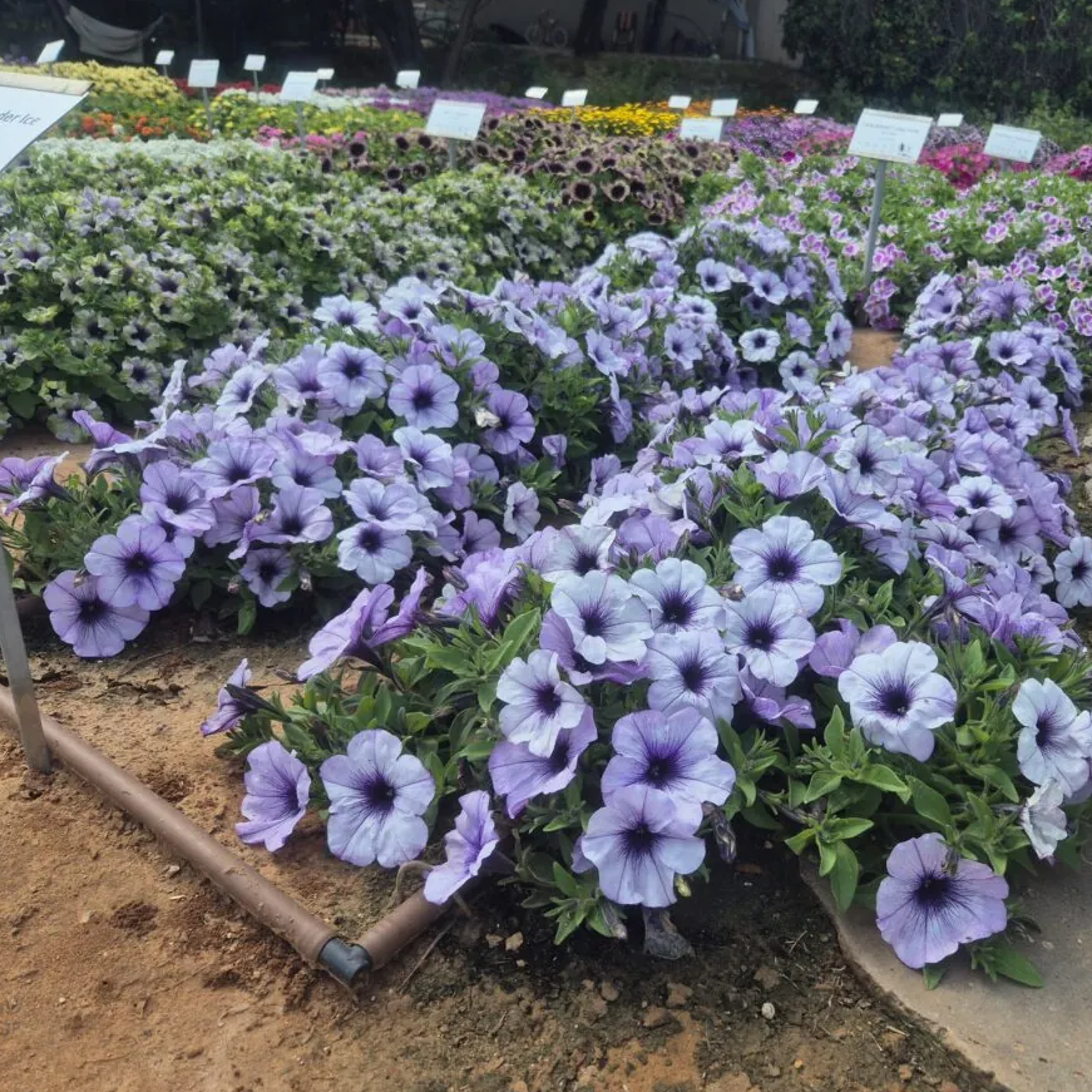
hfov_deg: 56.8
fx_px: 999
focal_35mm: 28
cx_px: 659
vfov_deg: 57.3
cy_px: 540
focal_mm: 5.4
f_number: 1.8
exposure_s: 1/708
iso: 25
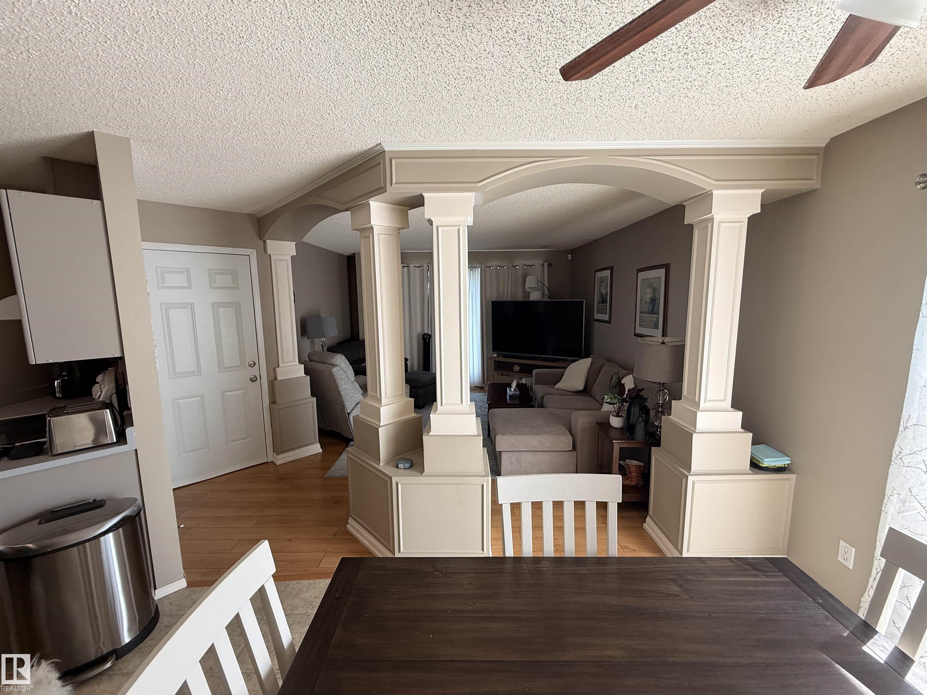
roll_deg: +0.9
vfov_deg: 85.7
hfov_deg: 102.1
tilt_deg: -7.3
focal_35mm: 14
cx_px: 464
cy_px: 348
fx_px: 375
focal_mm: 2.22
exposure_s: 1/99
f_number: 2.2
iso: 100
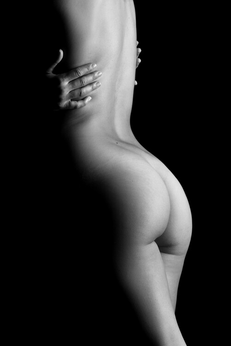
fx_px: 817
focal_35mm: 85
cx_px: 116
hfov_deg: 16.1
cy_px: 173
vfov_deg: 23.9
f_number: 9
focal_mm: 85
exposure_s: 1/160
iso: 64
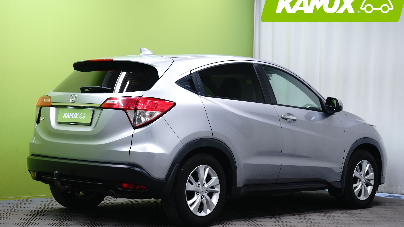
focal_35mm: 75
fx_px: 803
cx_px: 208
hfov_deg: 28.2
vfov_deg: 16.1
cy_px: 112
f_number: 8
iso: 500
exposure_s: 1/6
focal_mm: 69
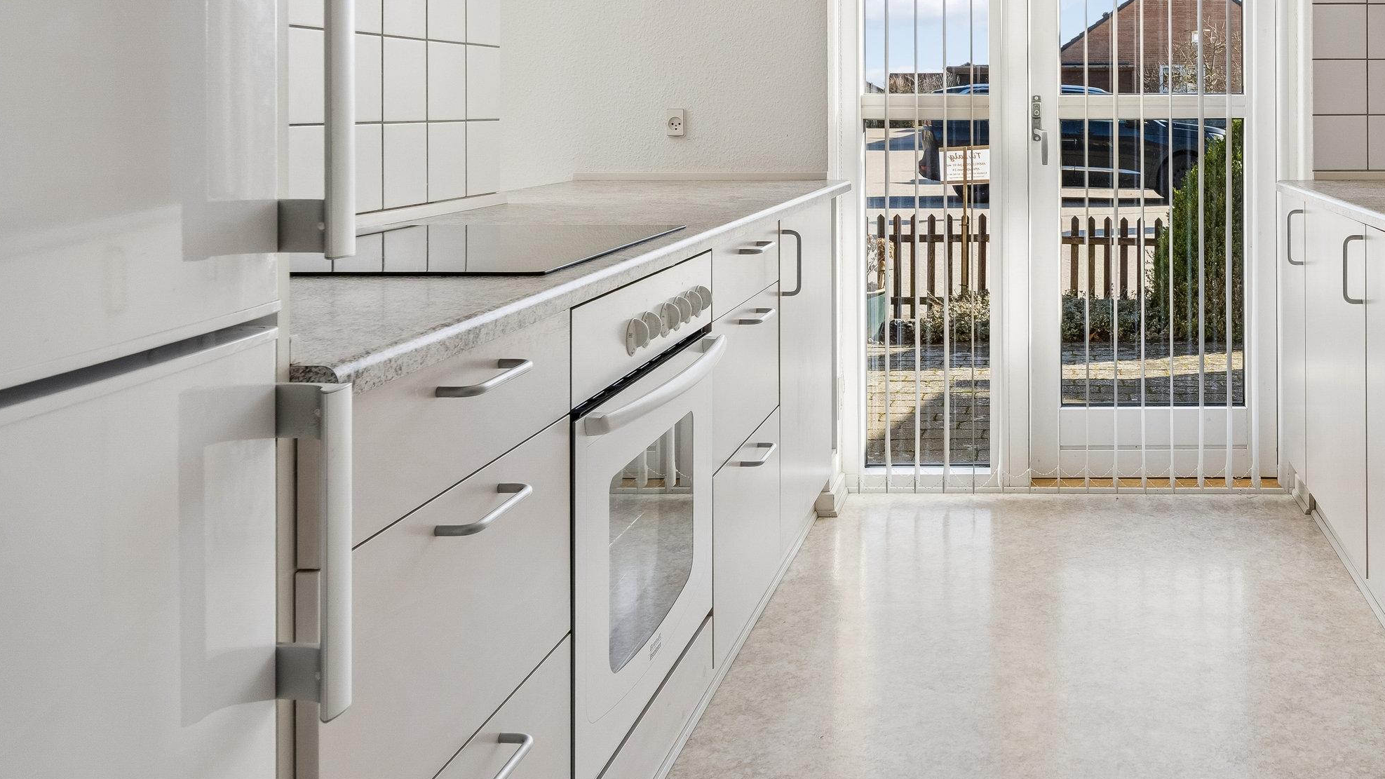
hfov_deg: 53.0
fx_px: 1315
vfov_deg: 31.7
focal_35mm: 36
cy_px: 104
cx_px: 1043
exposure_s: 1/60
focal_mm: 15
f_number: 8
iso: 200
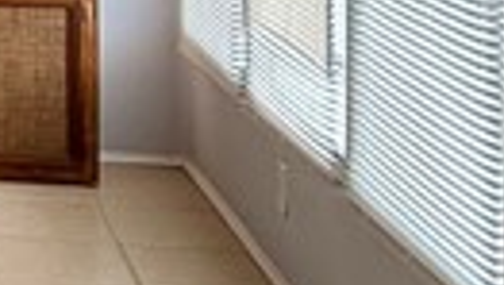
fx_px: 1592
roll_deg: +1.7
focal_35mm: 119
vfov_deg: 9.9
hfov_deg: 13.1
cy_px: -158
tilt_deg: -3.4
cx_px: -735
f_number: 2.2
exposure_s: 1/100
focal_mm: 2.22
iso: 80
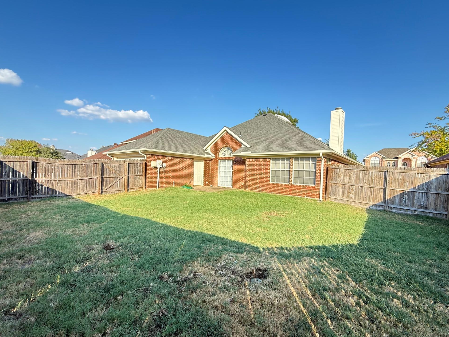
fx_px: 195
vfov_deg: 81.7
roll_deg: -2.4
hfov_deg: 98.1
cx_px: 236
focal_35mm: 15
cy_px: 177
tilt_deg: -0.2
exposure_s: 1/331
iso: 64
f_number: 2.2
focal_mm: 2.22
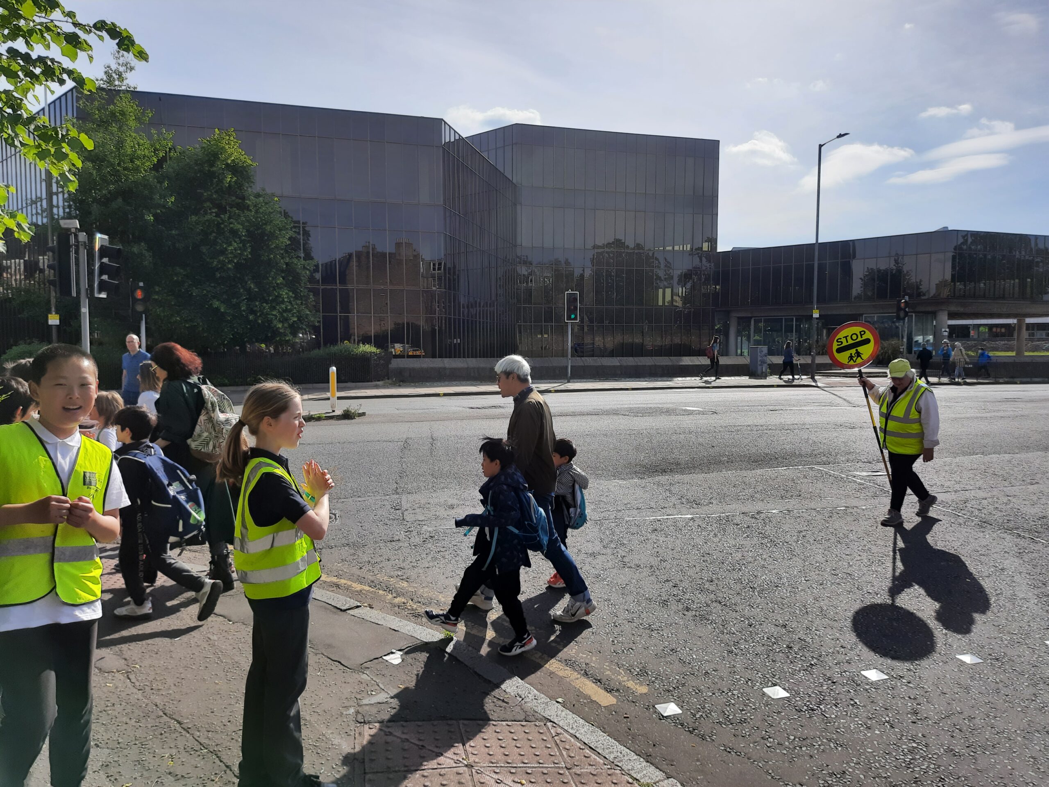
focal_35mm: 24
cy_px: 394
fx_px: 727
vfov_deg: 56.8
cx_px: 524
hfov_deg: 71.6
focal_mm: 5.23
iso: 20
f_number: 1.8
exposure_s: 1/1119
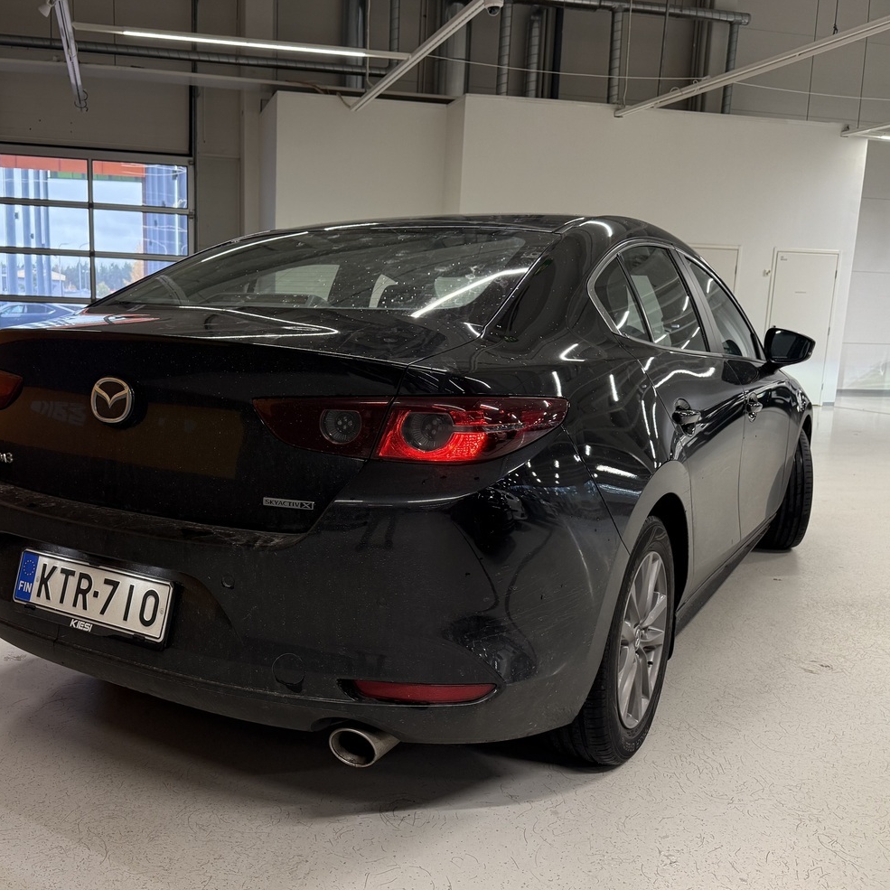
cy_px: 482
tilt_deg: -10.1
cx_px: 336
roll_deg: -2.4
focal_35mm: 31
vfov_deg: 52.5
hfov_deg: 52.0
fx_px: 902
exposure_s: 1/100
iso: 160
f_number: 1.78
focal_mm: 6.76
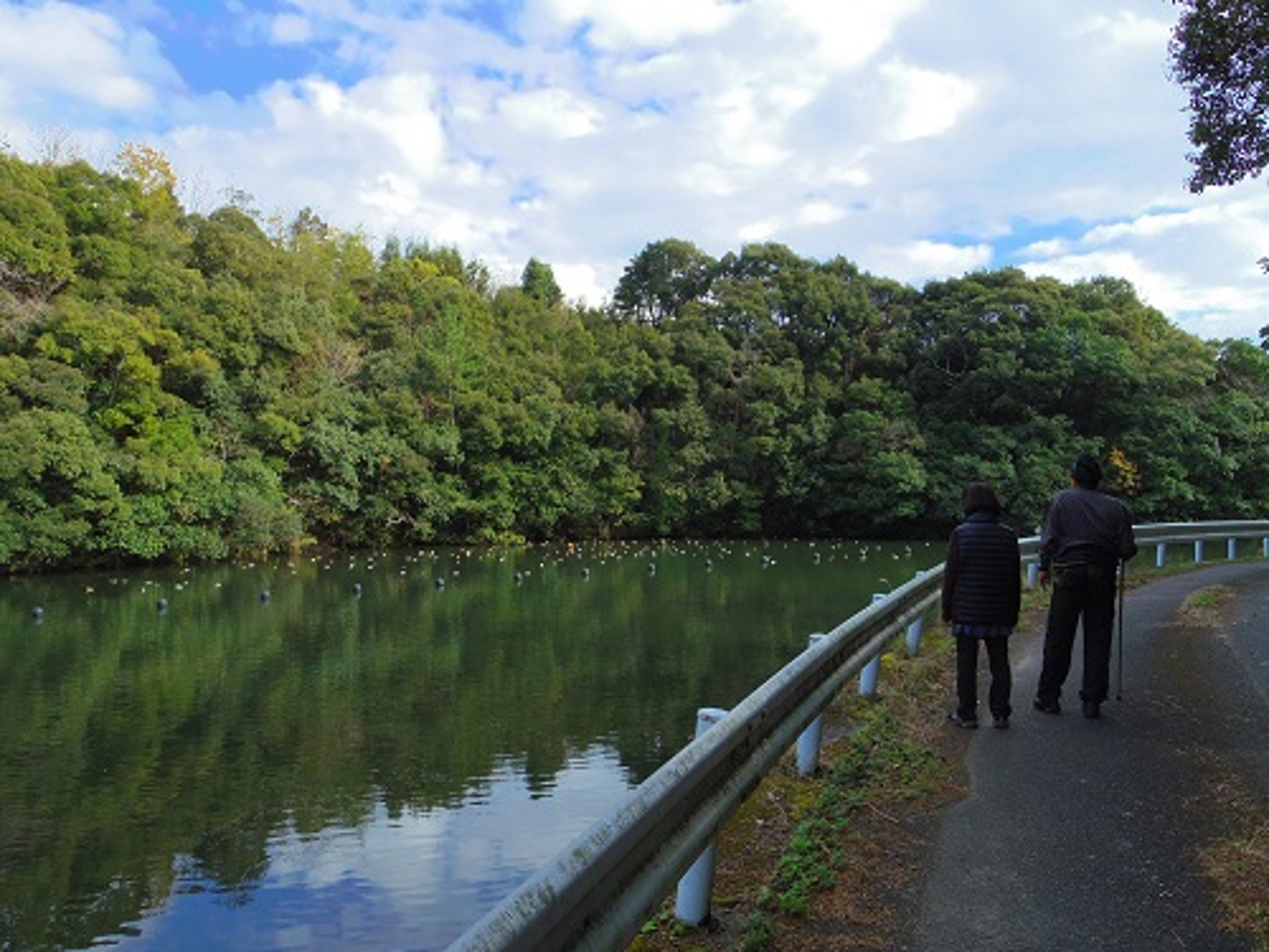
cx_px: 634
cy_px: 476
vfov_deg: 48.2
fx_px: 1063
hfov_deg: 61.7
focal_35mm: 29
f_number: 4
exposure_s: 1/500
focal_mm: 5.2
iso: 200
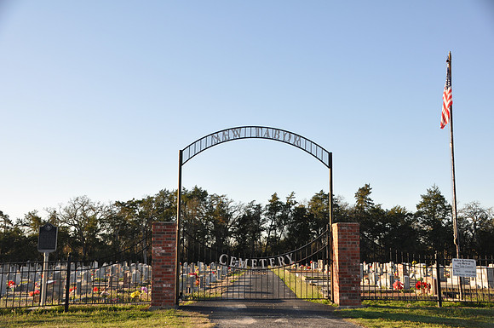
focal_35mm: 46
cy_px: 164
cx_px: 247
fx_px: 637
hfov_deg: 42.4
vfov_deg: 28.9
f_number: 6.3
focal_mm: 31
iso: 200
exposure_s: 1/160
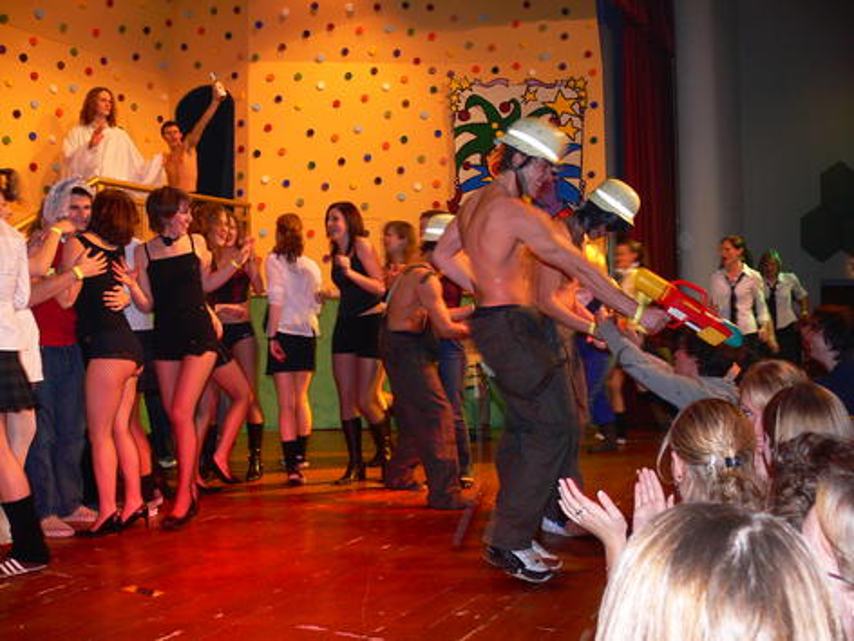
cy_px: 320
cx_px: 427
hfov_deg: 52.6
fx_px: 863
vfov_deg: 40.7
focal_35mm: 35
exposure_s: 1/30
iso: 100
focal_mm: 7.4
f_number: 2.8
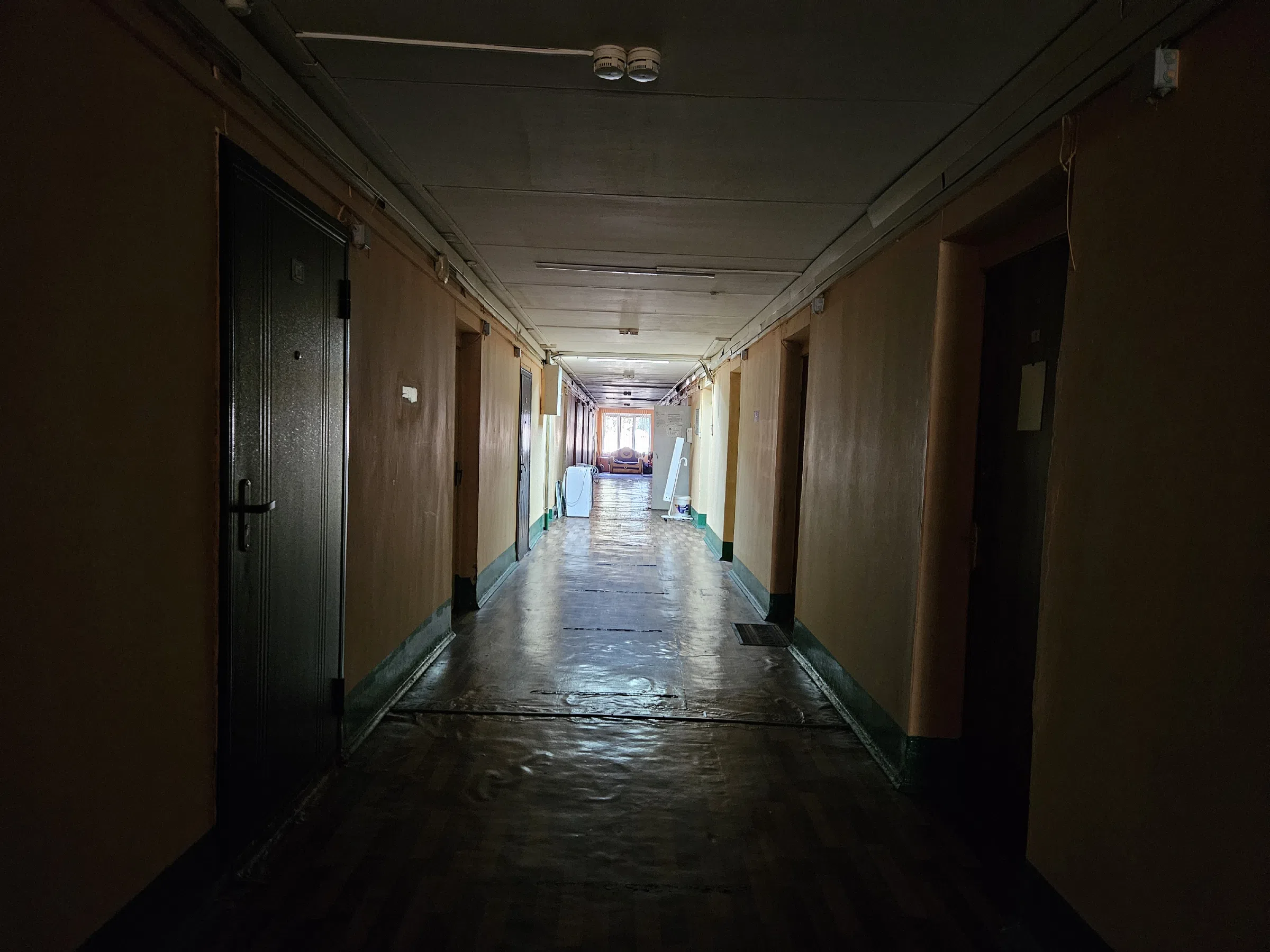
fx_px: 844
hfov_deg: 73.9
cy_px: 476
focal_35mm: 23
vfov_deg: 58.9
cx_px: 635
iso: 640
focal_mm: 5.4
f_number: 1.8
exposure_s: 1/25
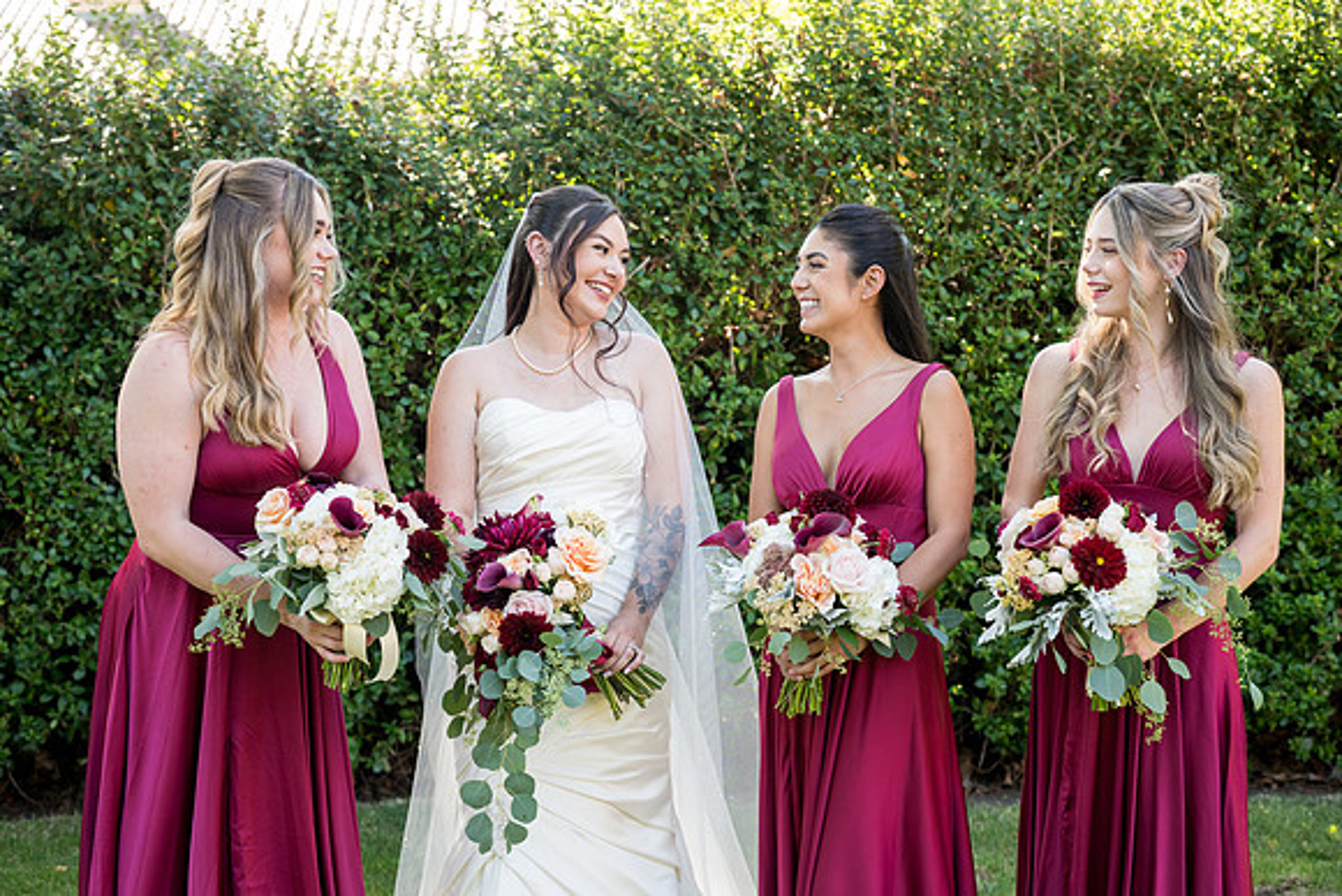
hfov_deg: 34.5
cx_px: 671
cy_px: 448
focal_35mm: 58
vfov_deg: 23.4
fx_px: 2163
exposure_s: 1/320
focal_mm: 58
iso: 640
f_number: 4
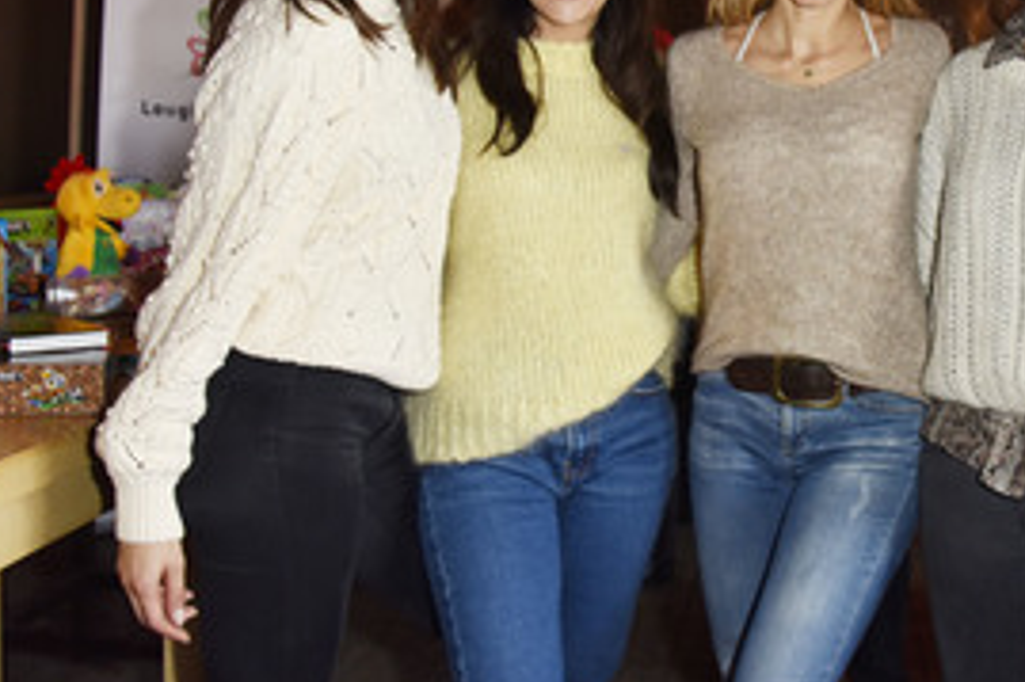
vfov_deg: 28.2
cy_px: 175
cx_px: 833
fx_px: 1337
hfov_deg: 40.1
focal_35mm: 47
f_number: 5.6
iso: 1000
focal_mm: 28
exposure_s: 1/60
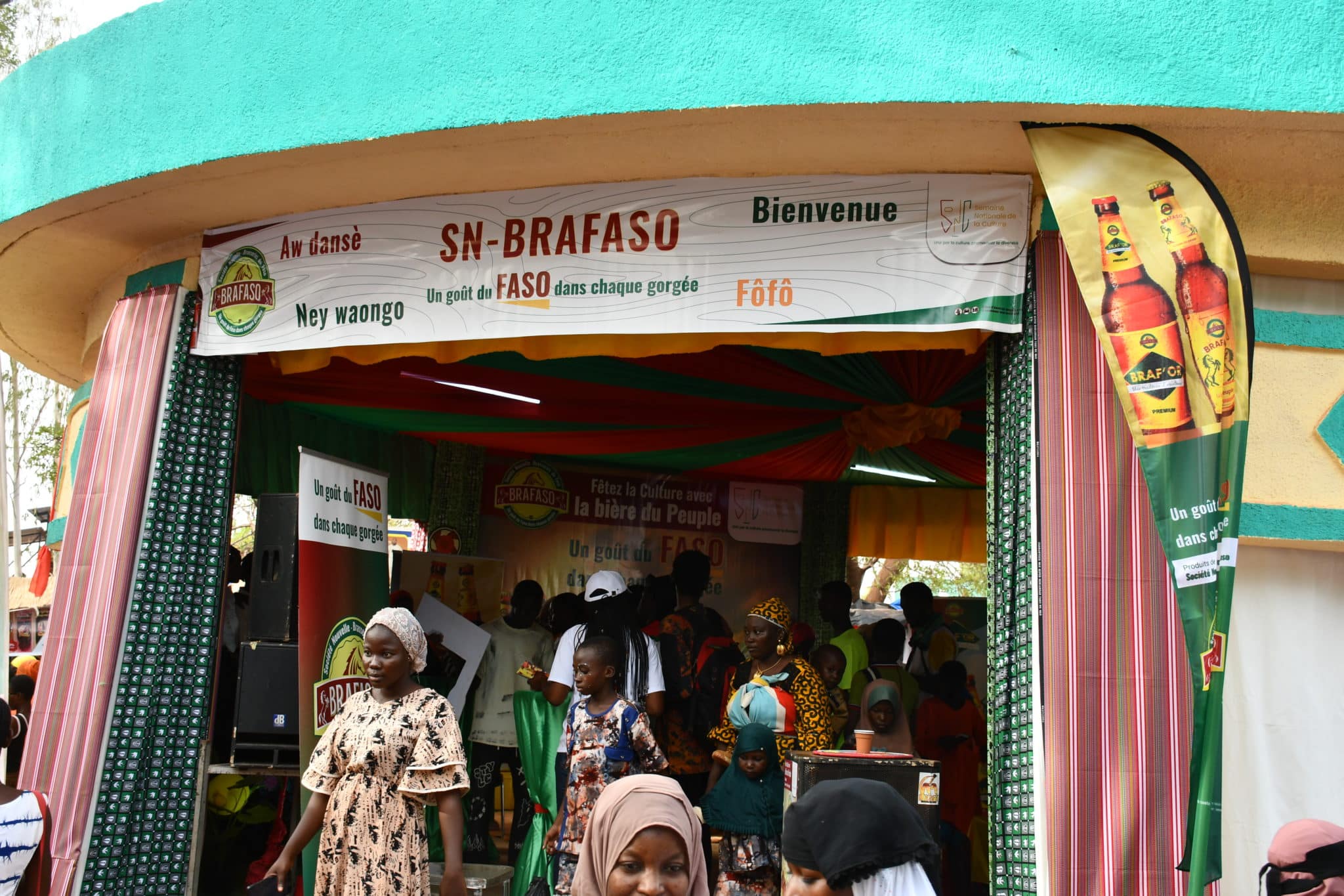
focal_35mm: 39
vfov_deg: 34.2
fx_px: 1456
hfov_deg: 49.6
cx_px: 672
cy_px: 448
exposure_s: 1/250
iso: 360
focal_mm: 26
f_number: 5.6
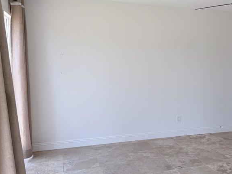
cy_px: 88
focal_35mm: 43
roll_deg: -1.7
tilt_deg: -7.1
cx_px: 177
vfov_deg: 33.6
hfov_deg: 42.4
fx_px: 288
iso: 80
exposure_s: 1/481
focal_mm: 6.76
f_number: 1.78
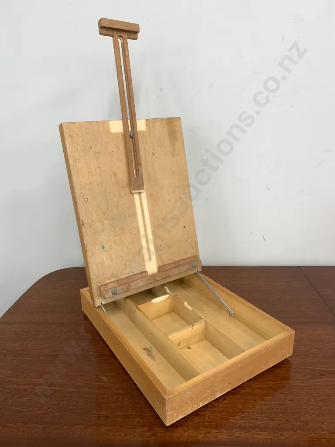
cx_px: 168
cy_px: 224
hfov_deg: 53.1
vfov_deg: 67.3
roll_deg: +1.8
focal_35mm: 26
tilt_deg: -19.4
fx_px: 335
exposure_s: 1/50
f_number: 1.8
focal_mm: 4.25
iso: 64
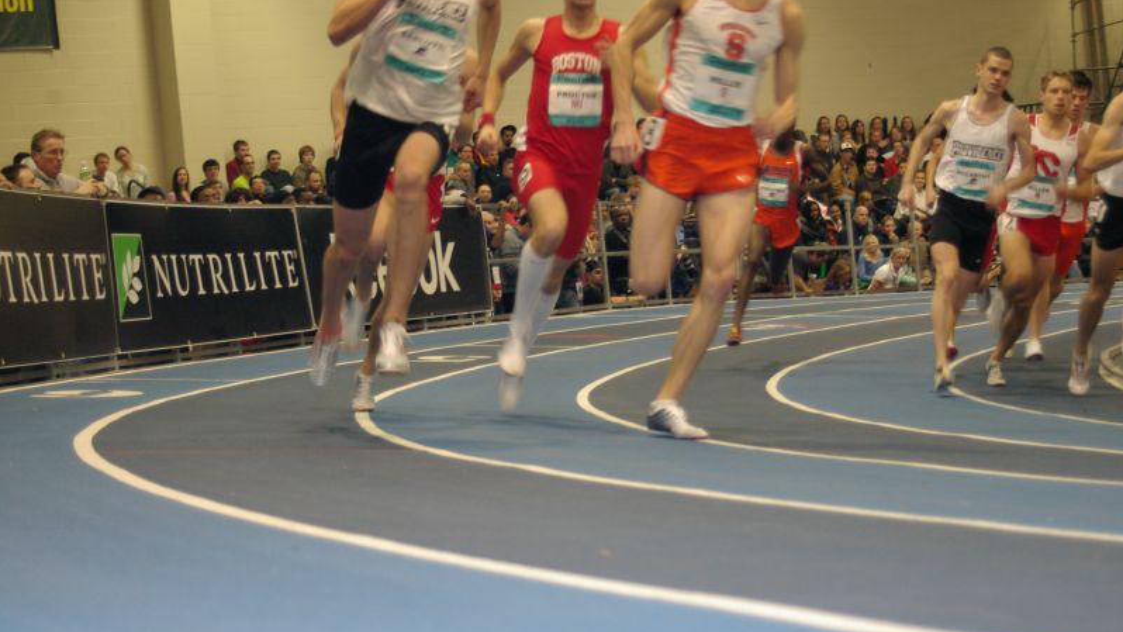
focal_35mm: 84
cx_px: 562
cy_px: 282
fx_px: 2487
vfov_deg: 14.5
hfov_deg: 25.4
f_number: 5.6
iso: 800
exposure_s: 1/80
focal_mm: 53
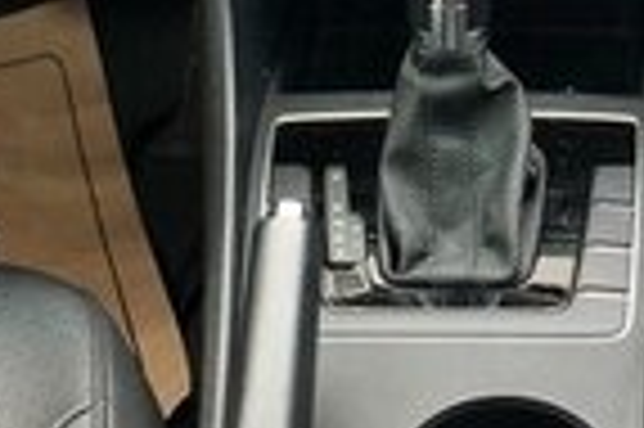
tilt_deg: -23.8
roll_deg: +1.0
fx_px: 2484
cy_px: -259
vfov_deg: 9.5
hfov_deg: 14.7
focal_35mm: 139
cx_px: 450
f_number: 2.2
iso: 25
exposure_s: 1/50
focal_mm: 4.15
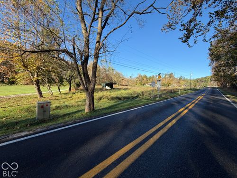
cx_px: 118
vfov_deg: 85.7
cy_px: 89
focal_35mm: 14
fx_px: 96
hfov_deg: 102.1
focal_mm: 2.22
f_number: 2.2
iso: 40
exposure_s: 1/590
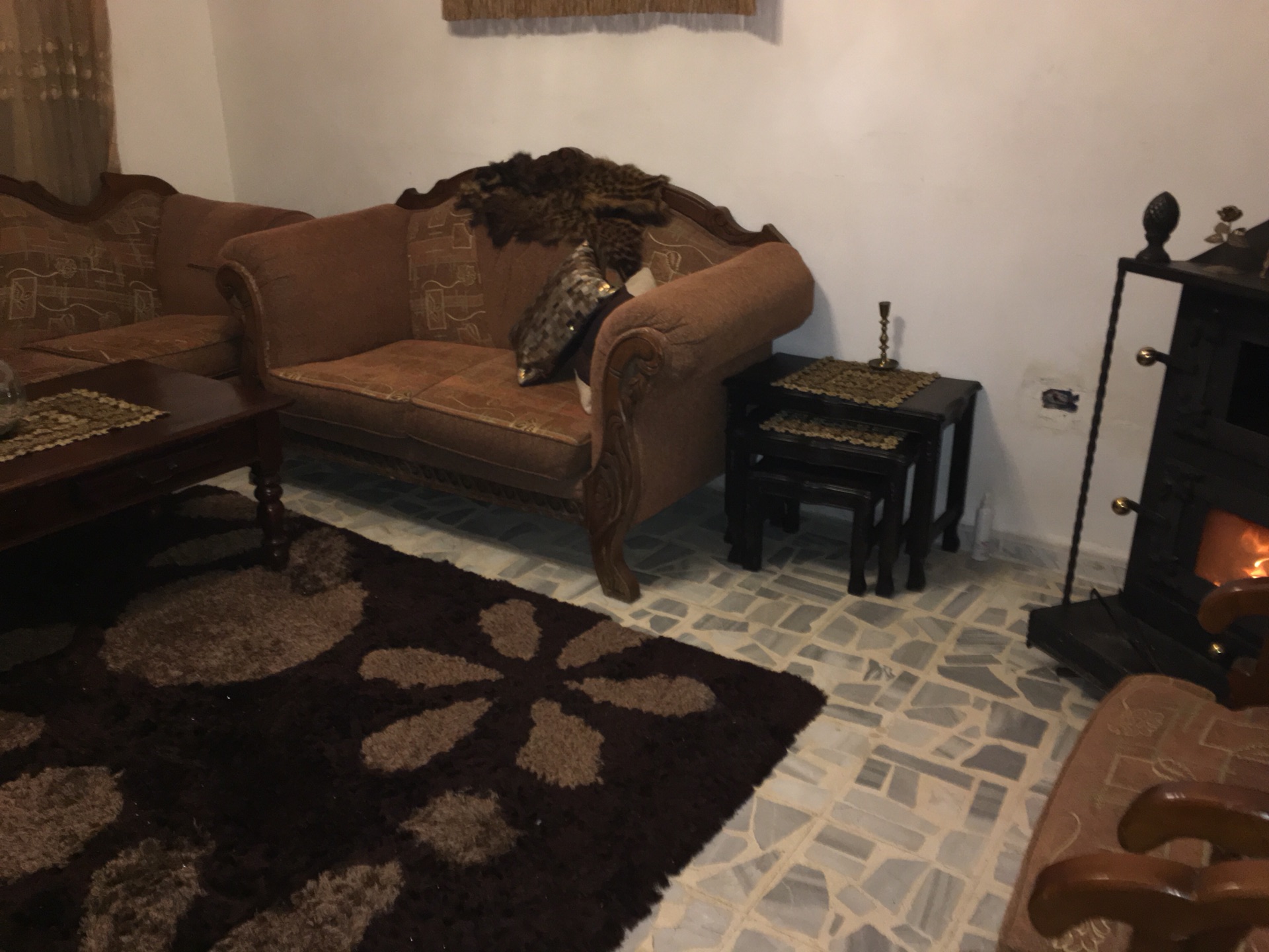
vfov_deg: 48.2
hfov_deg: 61.7
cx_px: 634
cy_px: 476
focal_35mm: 29
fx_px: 1063
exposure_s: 1/17
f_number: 2.2
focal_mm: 4.15
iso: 100
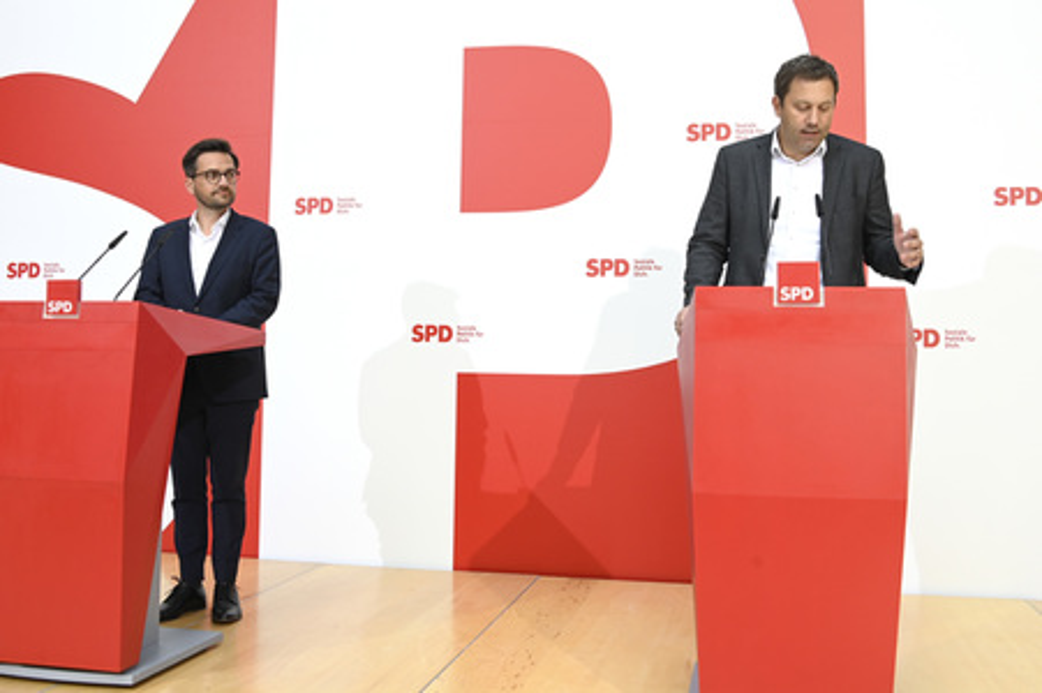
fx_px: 926
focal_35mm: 32
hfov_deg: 58.8
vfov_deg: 41.1
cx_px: 521
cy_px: 346
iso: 1250
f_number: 5.6
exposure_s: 1/320
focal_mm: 32
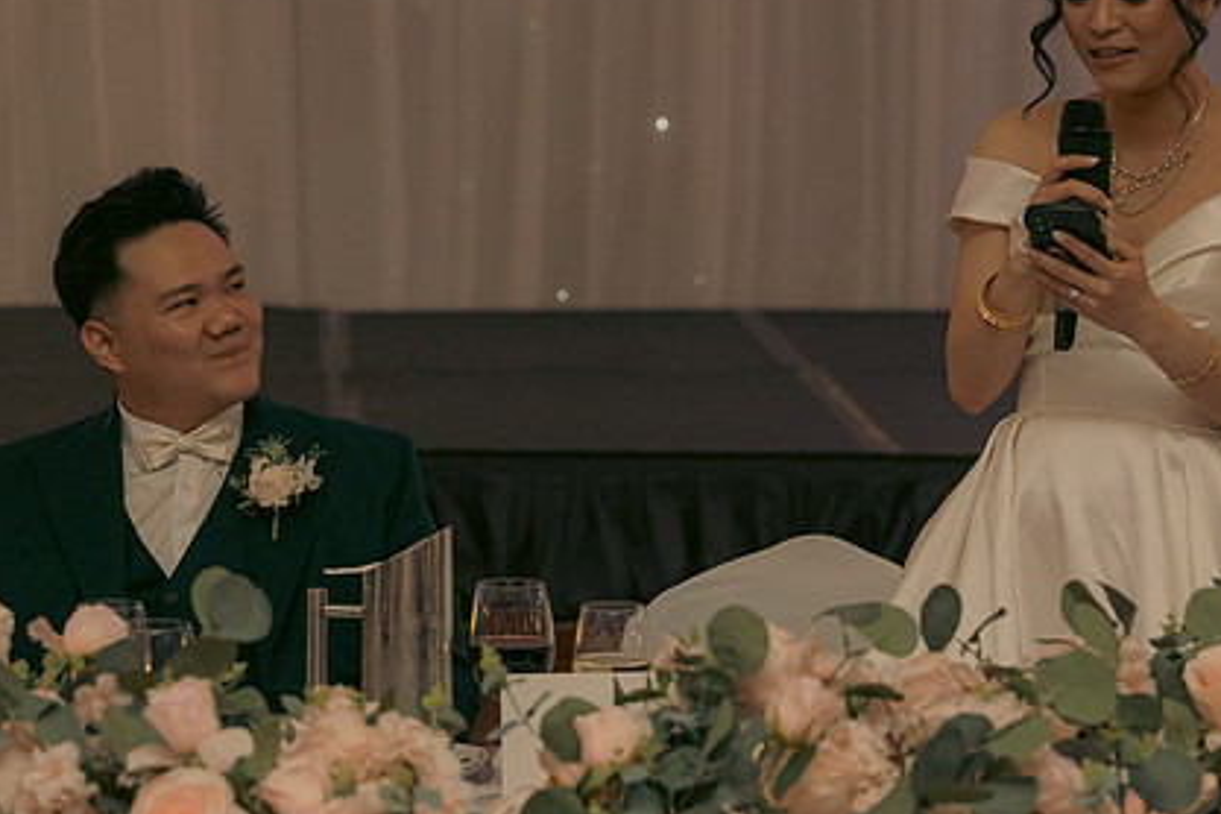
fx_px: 4951
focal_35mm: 146
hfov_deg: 14.1
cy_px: 265
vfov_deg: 9.4
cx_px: 700
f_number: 3.5
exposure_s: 1/160
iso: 2500
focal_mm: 70
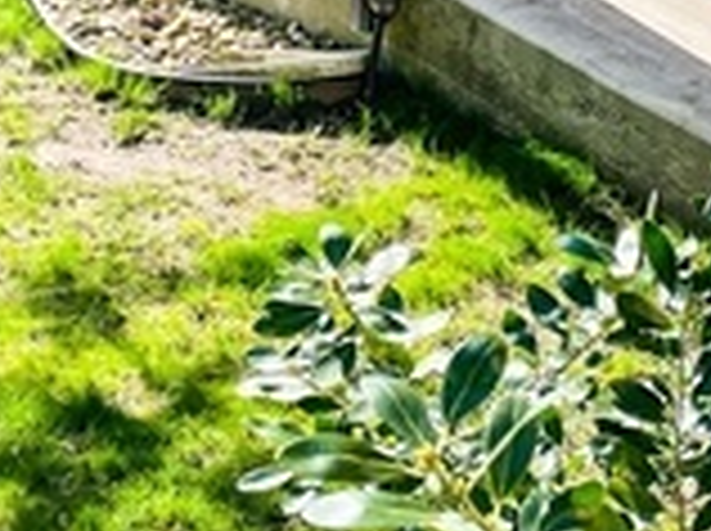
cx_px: 187
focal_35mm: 110
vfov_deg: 12.5
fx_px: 2256
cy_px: -338
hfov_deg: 17.8
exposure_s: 1/1200
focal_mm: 4.2
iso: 32
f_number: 1.6
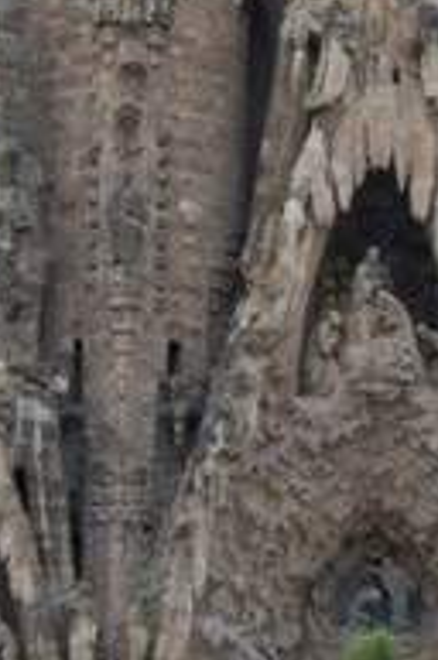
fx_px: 4322
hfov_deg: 5.8
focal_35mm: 236
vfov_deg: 8.7
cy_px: -44
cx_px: 373
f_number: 6.3
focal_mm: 38
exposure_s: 1/160
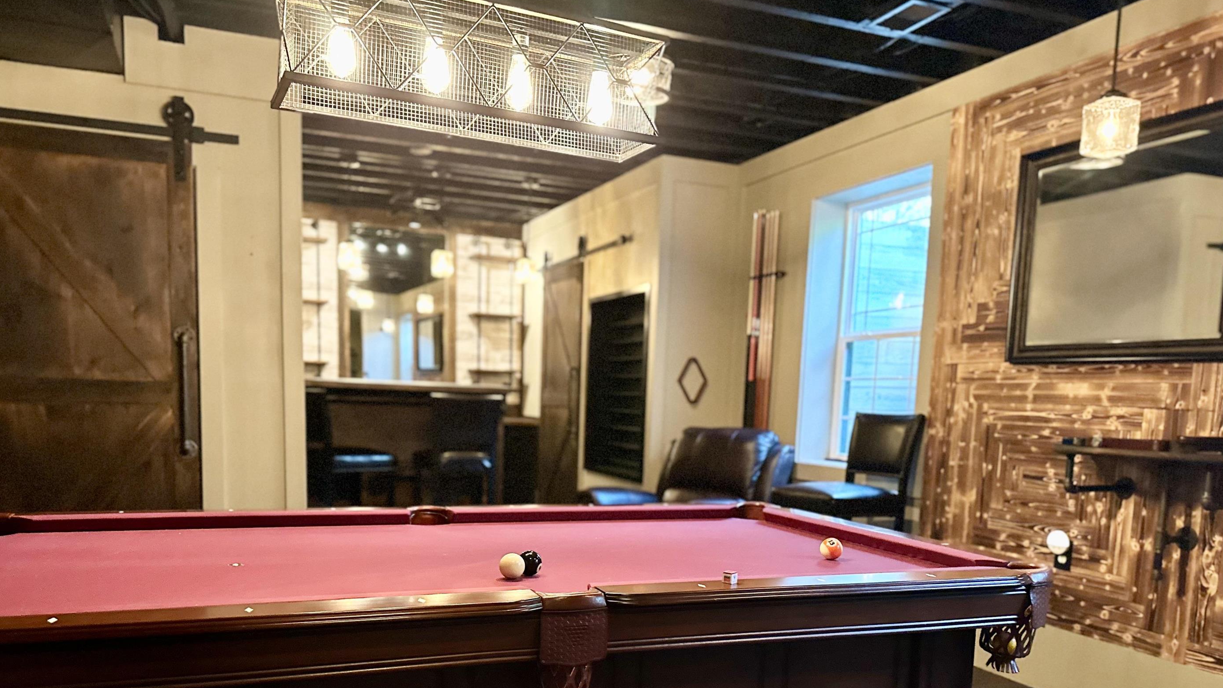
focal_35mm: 29
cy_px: 503
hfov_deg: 66.1
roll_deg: -1.6
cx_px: 614
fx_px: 940
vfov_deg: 39.3
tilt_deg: -7.0
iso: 1000
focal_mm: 6.86
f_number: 1.78
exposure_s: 1/40
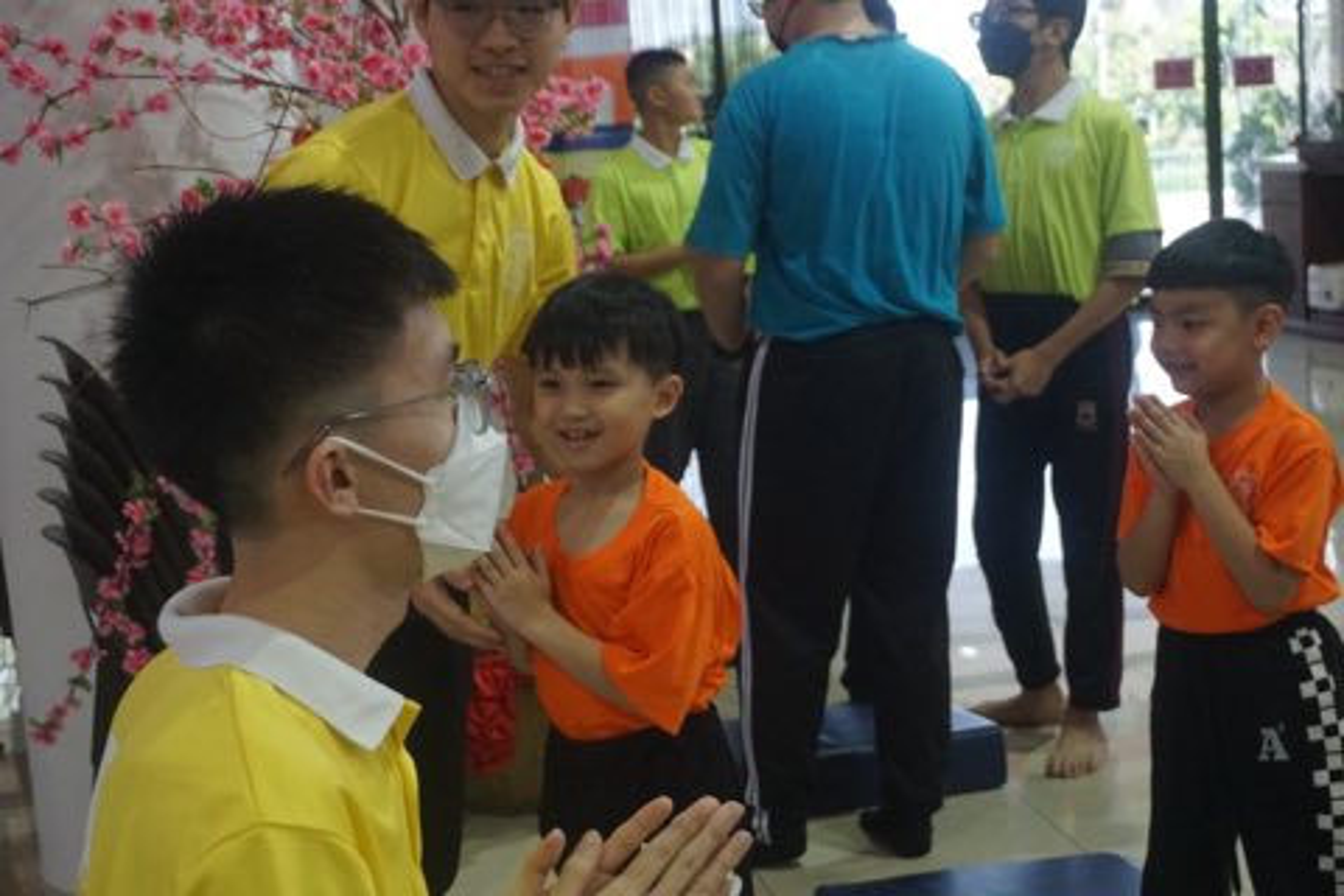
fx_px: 2072
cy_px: 448
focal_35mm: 56
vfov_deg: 24.4
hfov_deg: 35.9
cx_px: 672
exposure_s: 1/160
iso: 1600
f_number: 5.6
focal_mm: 37
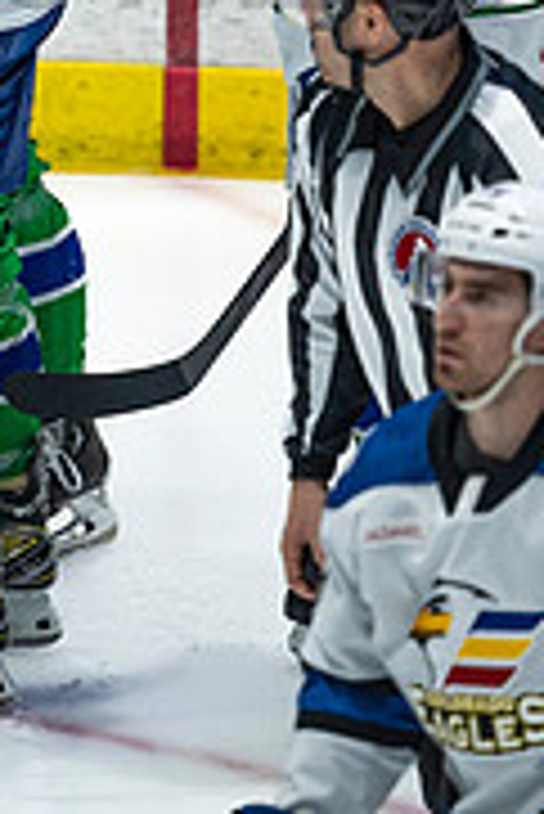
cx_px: -40
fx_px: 33684
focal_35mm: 1489
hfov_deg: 0.9
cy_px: -54
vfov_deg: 1.4
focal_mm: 600
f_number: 4
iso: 2000
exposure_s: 1/1000
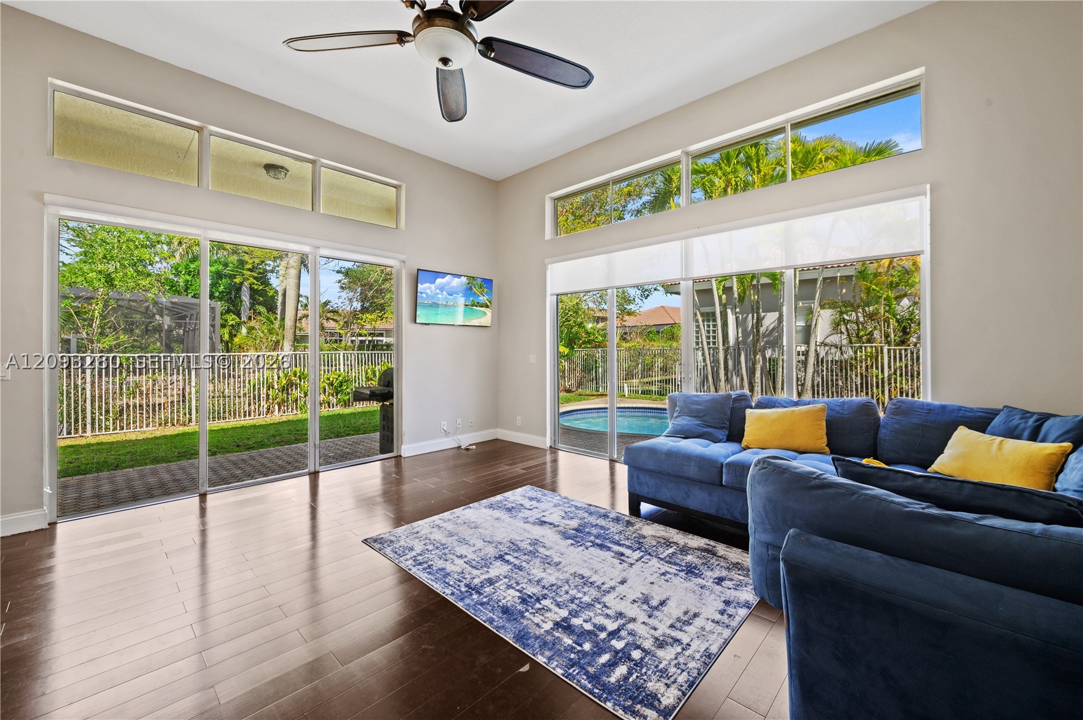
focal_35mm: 14
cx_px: 542
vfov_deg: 81.1
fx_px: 421
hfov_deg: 104.3
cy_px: 360
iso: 200
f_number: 8
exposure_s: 1/20
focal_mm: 14
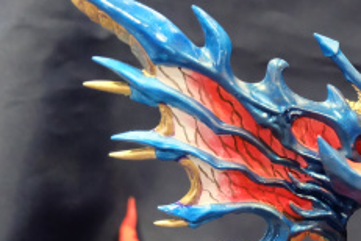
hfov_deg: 16.1
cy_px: 290
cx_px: 452
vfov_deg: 11.1
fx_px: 1213
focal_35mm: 121
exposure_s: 1/38
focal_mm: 23.2
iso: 3200
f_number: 4.2
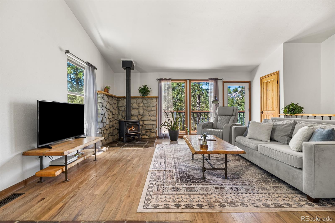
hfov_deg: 96.7
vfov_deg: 73.8
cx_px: 168
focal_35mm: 16
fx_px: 149
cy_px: 112
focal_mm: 16
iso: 200
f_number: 8
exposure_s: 1/1.25
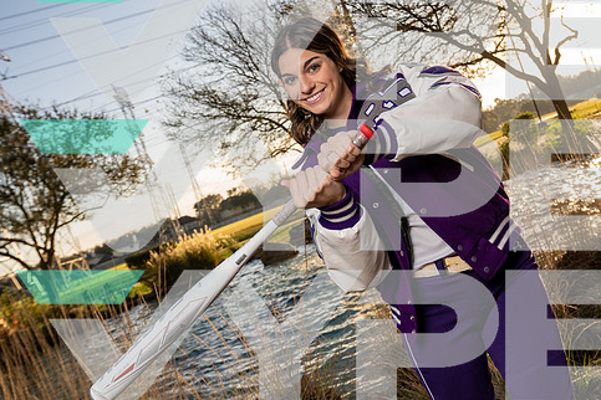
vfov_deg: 36.9
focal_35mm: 36
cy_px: 186
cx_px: 336
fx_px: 601
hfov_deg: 53.0
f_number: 5.6
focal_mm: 30
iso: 160
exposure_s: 1/250
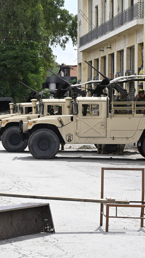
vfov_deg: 18.8
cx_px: -4
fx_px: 779
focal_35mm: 114
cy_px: 130
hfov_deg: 10.5
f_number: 11
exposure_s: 1/640
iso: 800
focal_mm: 72
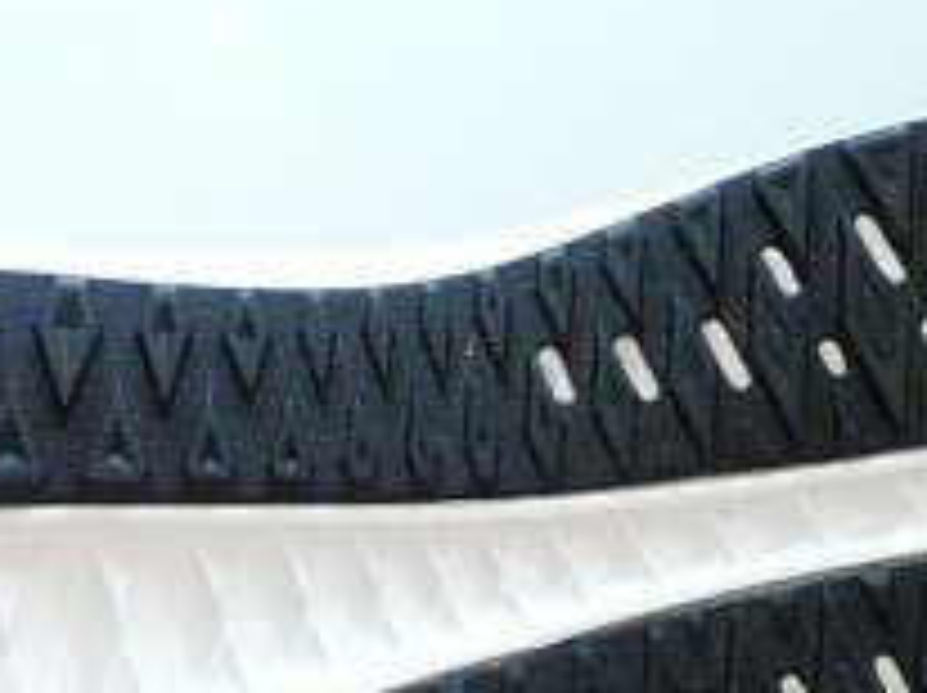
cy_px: 621
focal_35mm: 165
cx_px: 644
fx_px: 4413
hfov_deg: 12.0
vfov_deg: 8.9
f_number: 2.8
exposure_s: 1/40
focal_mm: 5.4
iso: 200
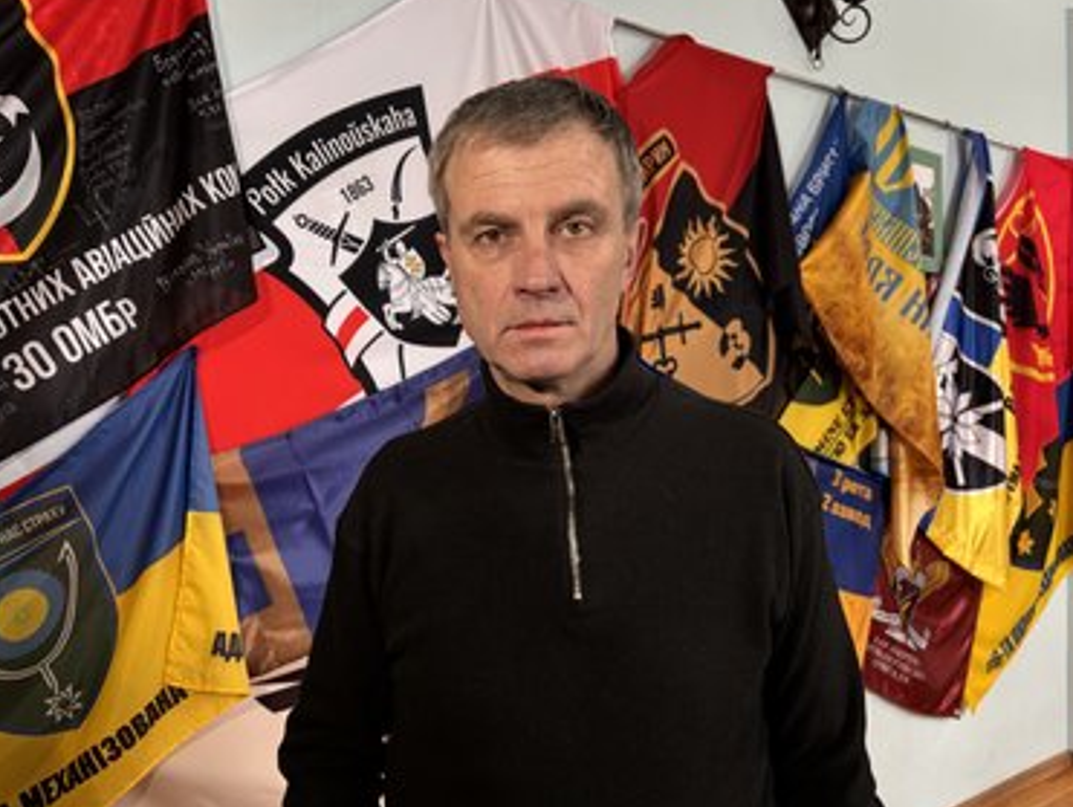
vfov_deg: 49.8
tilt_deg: -0.7
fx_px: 869
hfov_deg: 63.4
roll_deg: -0.5
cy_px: 390
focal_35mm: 28
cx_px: 521
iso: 160
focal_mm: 5.96
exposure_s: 1/60
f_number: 1.6
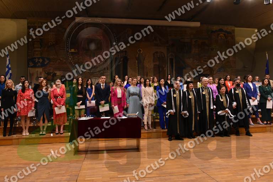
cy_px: 91
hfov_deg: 67.4
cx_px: 136
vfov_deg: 47.9
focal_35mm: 27
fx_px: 205
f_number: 7.1
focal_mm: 18
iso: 1600
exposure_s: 1/50
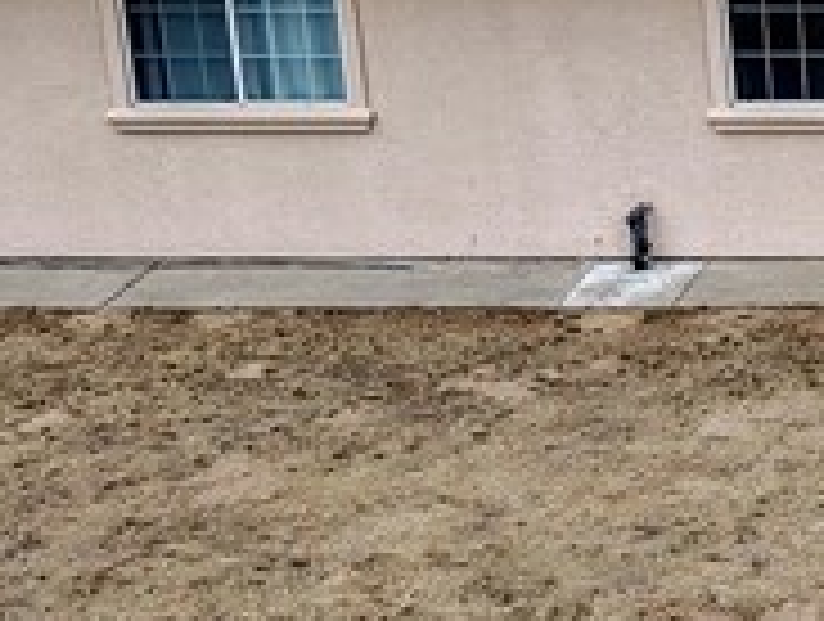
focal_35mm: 134
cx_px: 1580
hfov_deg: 13.0
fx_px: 3196
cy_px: 130
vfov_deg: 11.1
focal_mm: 8.67
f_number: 1.8
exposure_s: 1/2500
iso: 200
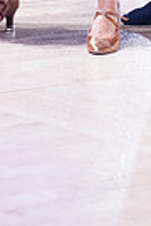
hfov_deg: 4.6
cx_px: 224
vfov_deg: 6.6
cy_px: -234
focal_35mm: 300
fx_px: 1887
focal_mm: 70
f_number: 2.8
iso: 1250
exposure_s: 1/500
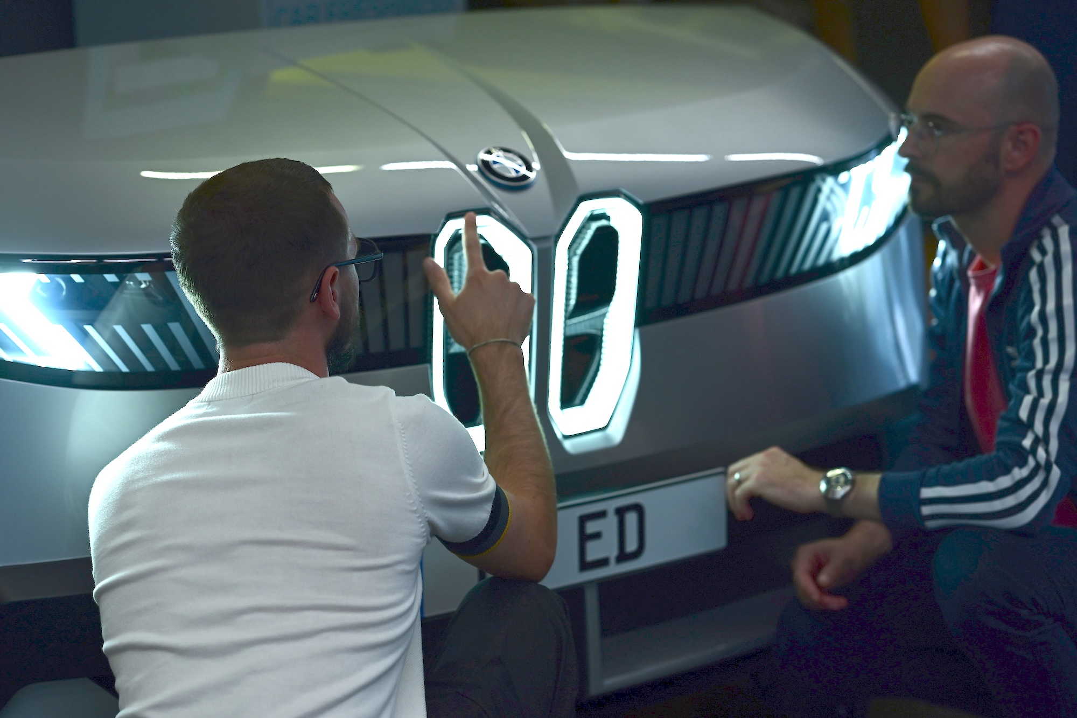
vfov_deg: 16.1
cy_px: 359
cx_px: 538
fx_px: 2543
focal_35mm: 85
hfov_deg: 23.9
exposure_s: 1/400
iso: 500
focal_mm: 85
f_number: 2.8
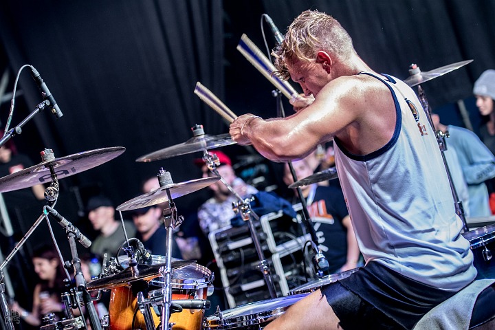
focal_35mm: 105
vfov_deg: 13.0
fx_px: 1444
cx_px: 248
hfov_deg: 19.5
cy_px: 165
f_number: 2.8
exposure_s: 1/100
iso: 640
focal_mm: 70
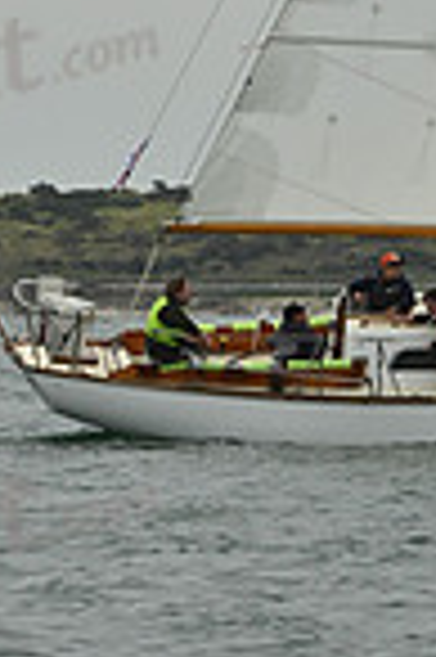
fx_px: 13037
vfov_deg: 2.9
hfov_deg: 1.9
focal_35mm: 716
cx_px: 393
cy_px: -189
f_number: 14
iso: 320
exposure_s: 1/800
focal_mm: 180
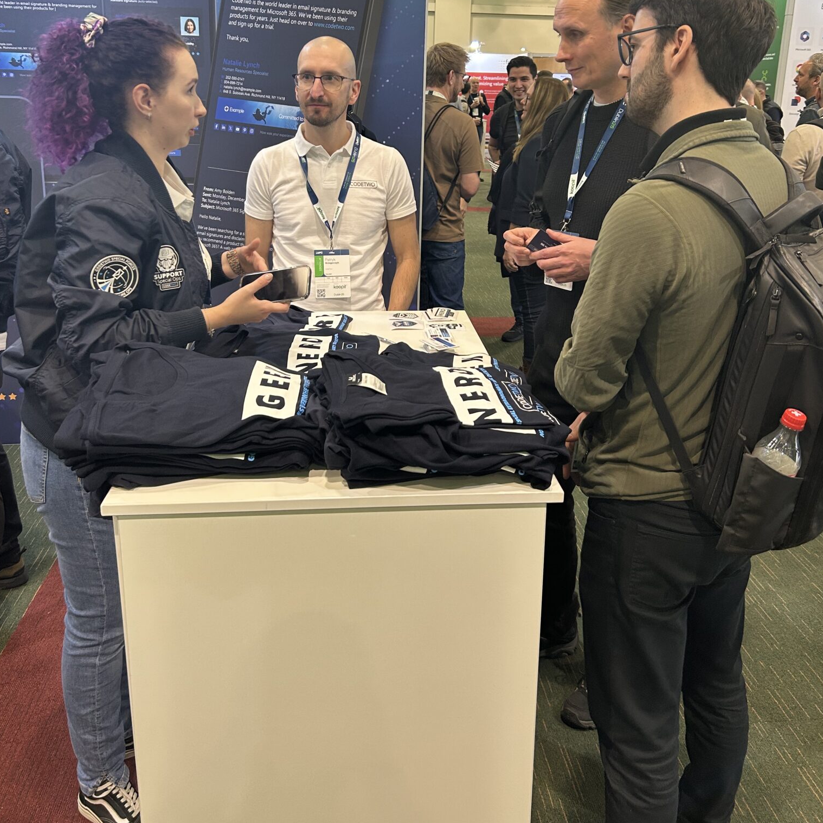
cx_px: 410
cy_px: 299
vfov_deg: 51.9
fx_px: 834
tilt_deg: -12.8
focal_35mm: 31
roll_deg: -1.4
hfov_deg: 52.5
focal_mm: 5.7
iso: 125
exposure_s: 1/100
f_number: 1.5
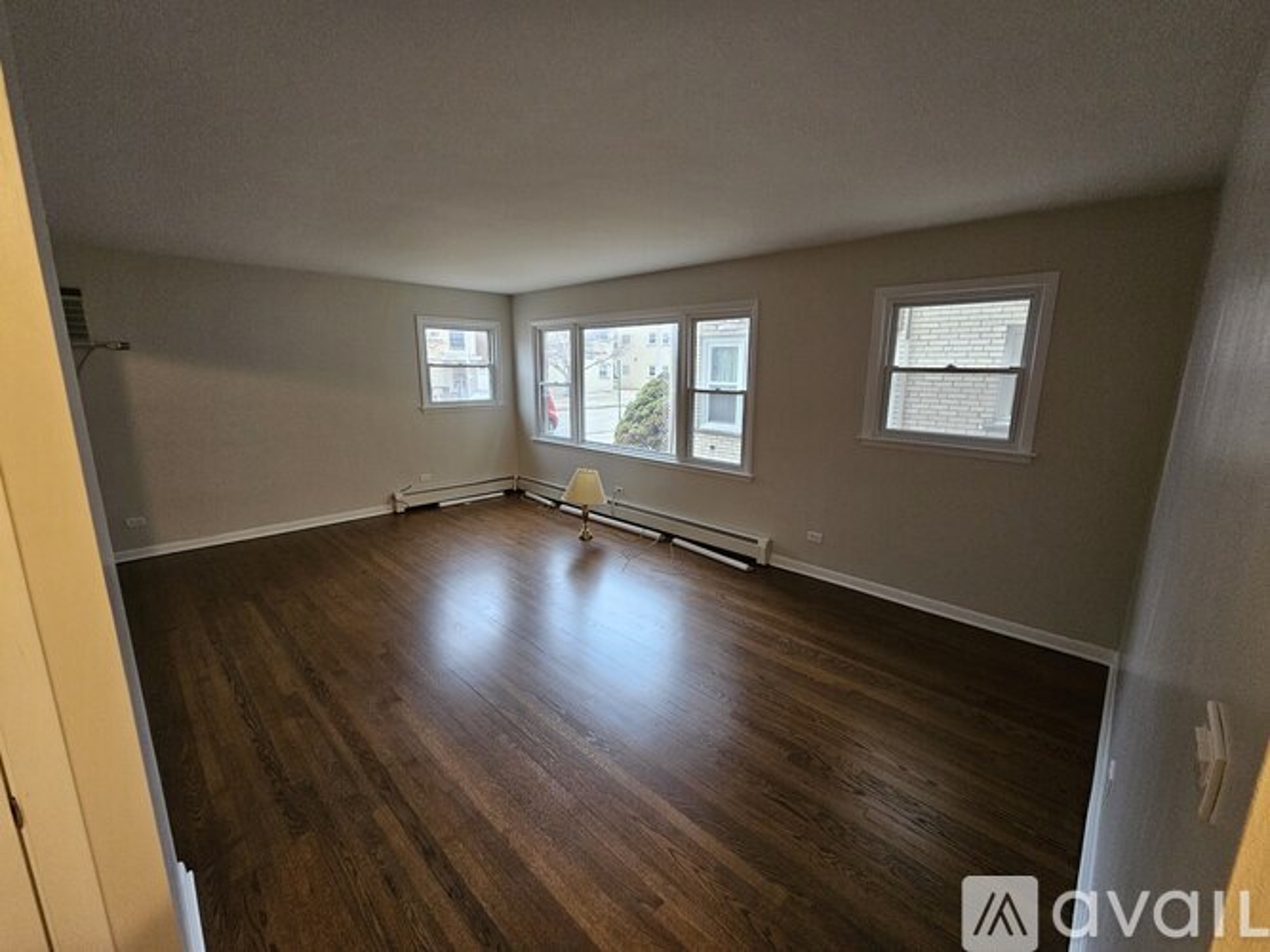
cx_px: 635
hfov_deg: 106.2
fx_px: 477
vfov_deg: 89.9
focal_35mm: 13
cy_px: 476
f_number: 2.2
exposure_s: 1/30
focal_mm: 2.2
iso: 500
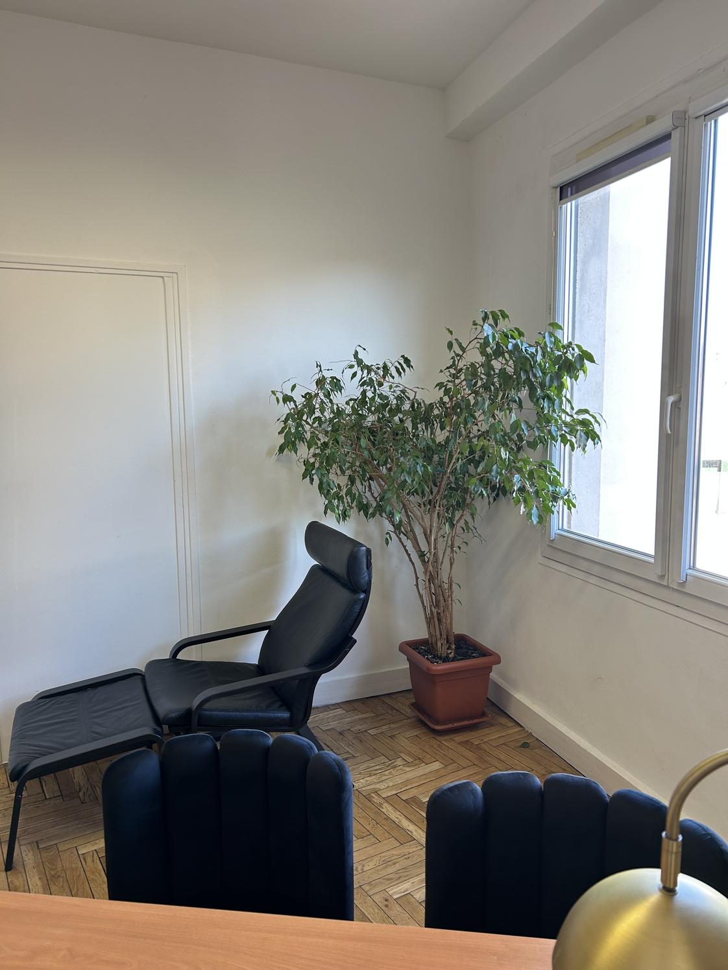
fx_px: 729
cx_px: 364
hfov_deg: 53.1
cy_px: 485
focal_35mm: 26
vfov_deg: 67.3
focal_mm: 5.7
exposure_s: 1/100
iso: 64
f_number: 1.5
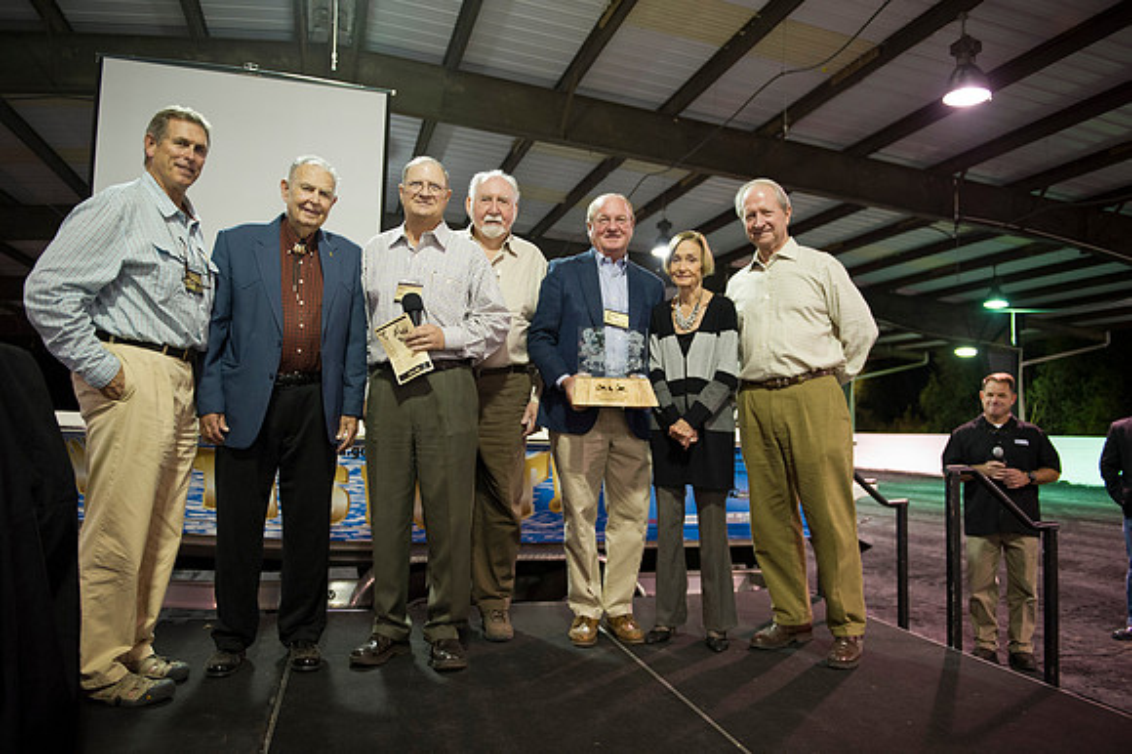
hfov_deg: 67.4
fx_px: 848
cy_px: 377
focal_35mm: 27
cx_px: 566
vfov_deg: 47.9
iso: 3200
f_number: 2.8
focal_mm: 27
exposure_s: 1/50
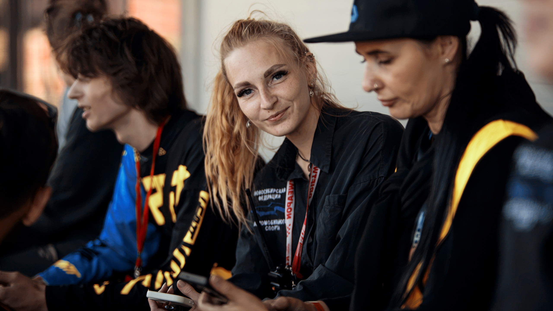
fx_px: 1306
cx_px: 276
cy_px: 137
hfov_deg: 23.9
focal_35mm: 89
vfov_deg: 13.6
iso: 100
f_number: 1.8
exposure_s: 1/200
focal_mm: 85
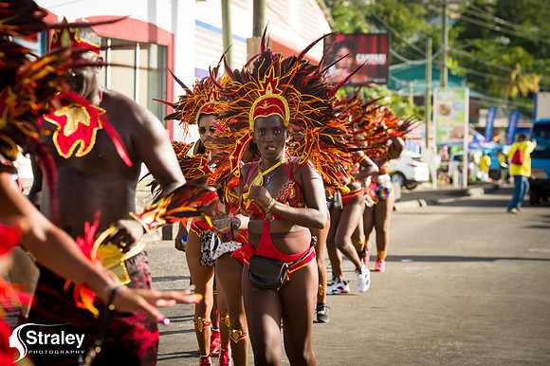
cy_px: 183
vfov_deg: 14.4
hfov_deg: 21.5
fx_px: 1451
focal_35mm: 95
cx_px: 275
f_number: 5.6
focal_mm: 95
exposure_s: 1/200
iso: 100
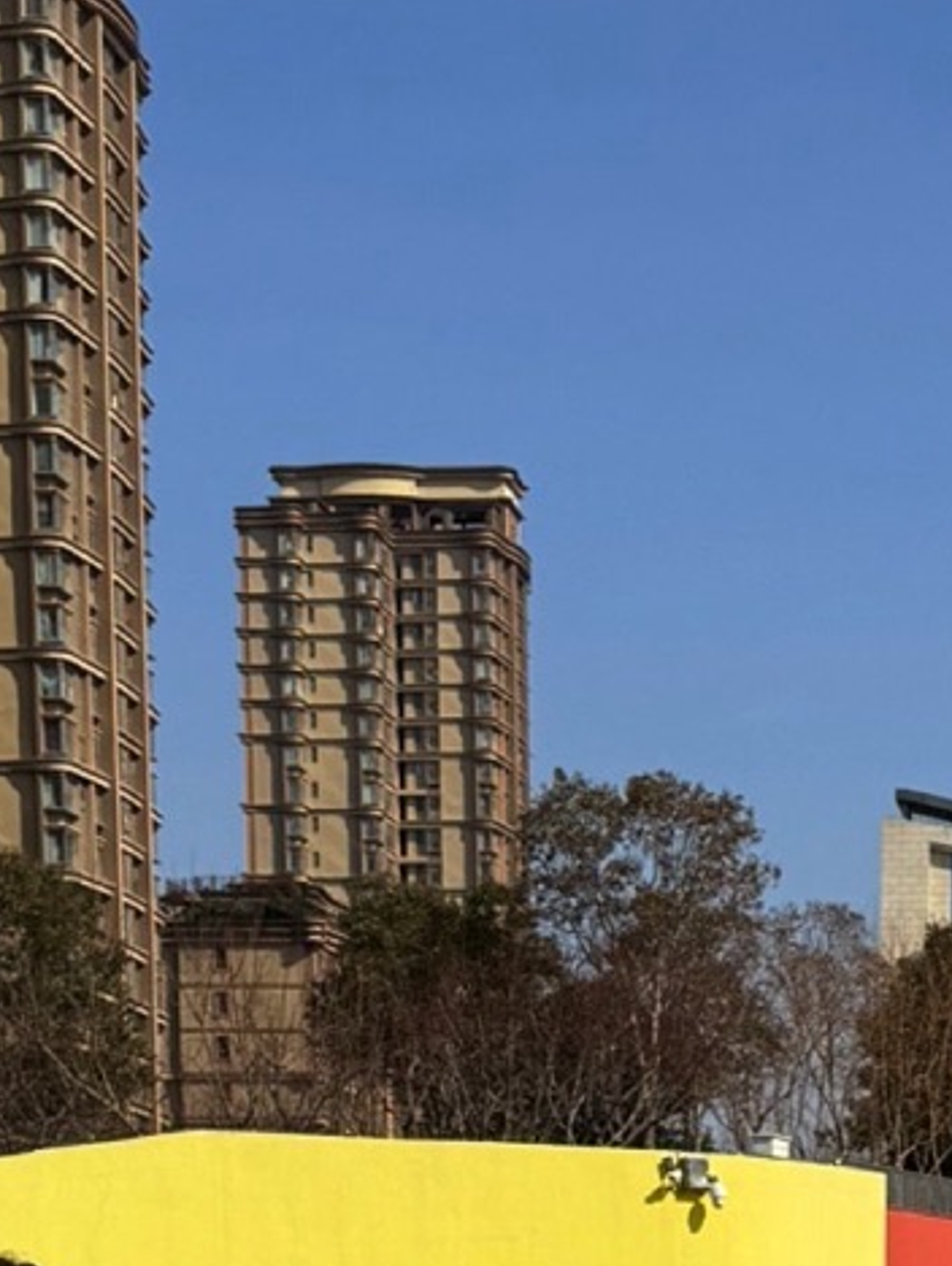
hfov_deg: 14.0
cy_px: 1848
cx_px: 811
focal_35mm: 105
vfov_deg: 17.1
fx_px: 3843
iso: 80
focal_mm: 6.86
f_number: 1.78
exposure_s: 1/4950
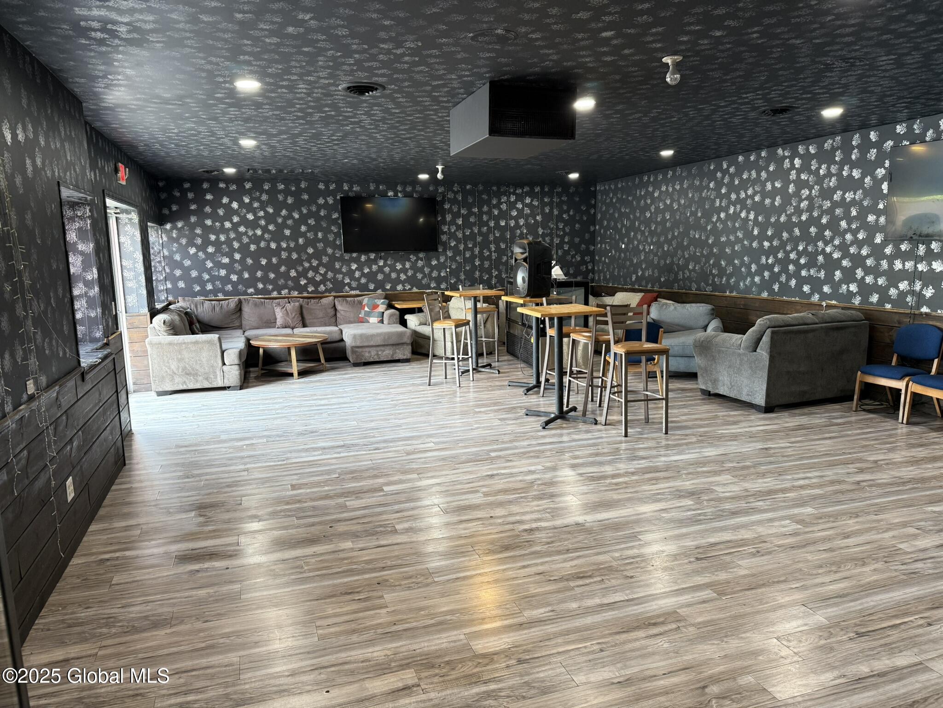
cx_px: 472
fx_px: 654
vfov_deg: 56.8
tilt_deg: -8.6
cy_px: 354
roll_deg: +1.3
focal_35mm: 24
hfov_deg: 71.6
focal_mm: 6.76
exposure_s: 1/60
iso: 200
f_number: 1.78
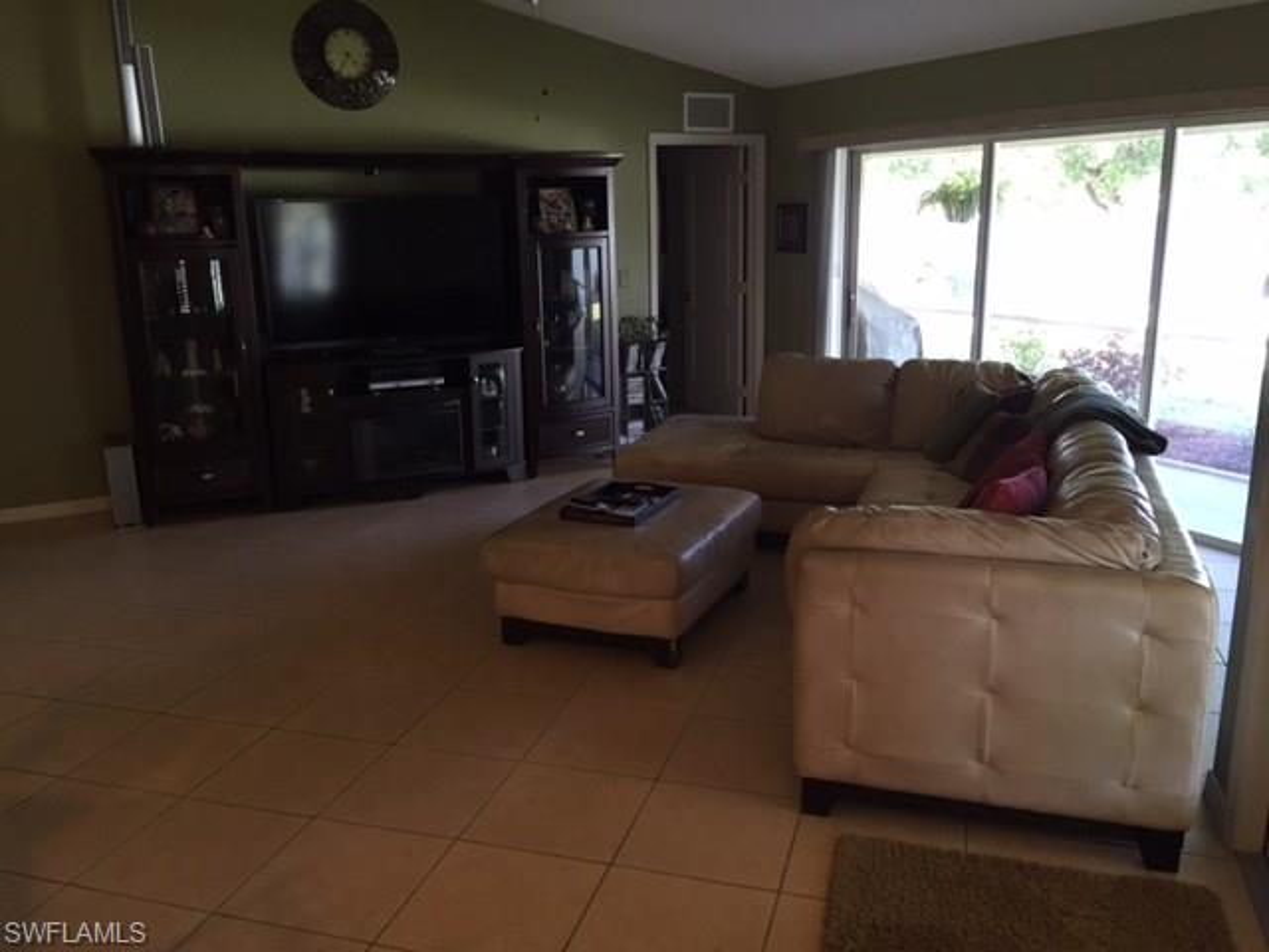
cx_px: 634
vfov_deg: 48.2
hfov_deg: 61.7
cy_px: 476
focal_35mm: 29
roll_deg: +0.7
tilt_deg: -13.8
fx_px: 1063
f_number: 2.2
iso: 100
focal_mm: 4.15
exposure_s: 1/30
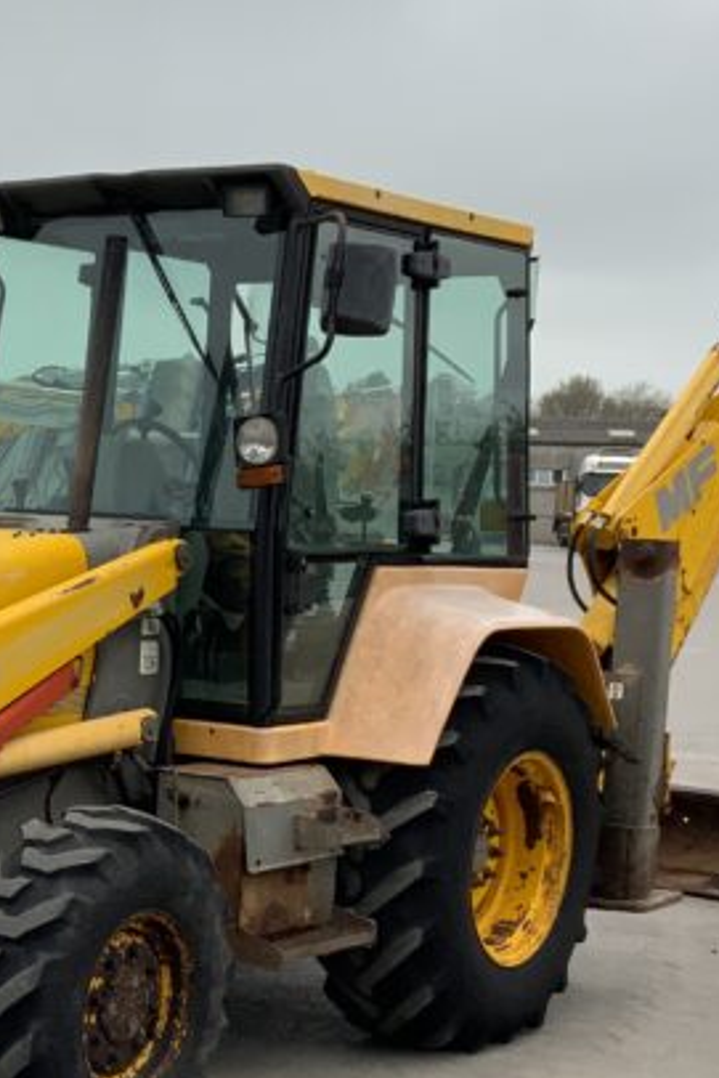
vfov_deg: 26.4
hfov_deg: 17.6
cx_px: 11
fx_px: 2275
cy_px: 743
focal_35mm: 76
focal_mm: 3
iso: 16
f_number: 1.8
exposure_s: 1/1221
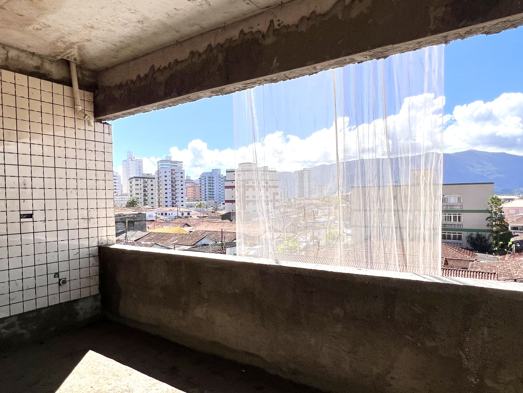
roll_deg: +0.7
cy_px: 209
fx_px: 317
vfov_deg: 63.4
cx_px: 273
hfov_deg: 78.9
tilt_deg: -2.7
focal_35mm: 21
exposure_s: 1/2320
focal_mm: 1.57
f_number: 1.8
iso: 32
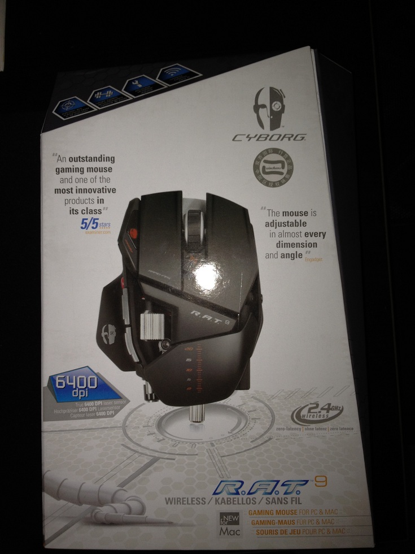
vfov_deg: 52.6
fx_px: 559
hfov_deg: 40.7
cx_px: 208
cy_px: 277
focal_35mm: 35
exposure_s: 1/83
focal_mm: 4.28
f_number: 2.4
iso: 64
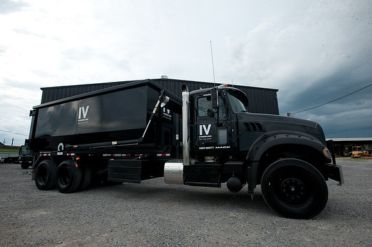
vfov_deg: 70.4
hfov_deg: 93.3
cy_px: 124
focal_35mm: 17
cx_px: 186
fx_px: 176
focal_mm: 17
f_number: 14
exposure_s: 1/160
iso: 320
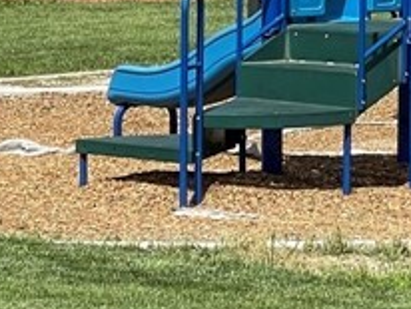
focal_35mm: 318
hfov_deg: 6.2
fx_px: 3780
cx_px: 609
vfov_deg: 4.7
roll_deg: -0.8
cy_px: -80
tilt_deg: -2.3
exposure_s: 1/1727
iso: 20
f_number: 2.2
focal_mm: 7.5
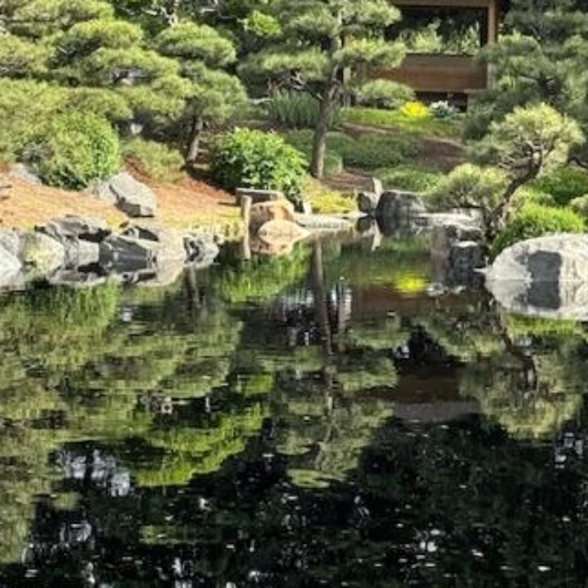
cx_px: 427
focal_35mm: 135
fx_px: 2594
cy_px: 89
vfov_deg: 12.9
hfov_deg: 12.9
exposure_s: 1/1560
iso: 64
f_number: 1.78
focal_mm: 6.76
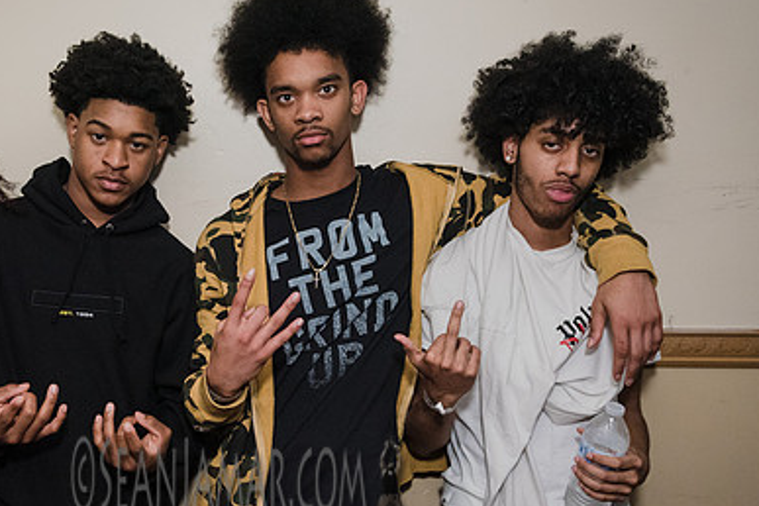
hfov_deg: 50.8
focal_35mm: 37
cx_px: 243
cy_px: 293
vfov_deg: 35.9
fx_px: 780
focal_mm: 24
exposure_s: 1/250
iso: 3200
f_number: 3.5
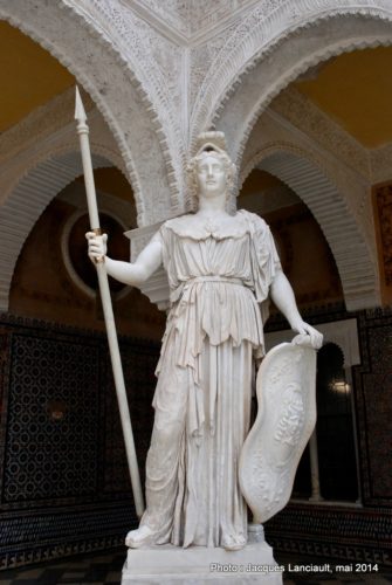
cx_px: 196
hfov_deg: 40.1
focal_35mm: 33
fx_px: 537
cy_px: 292
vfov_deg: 57.2
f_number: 10
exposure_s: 1/400
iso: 1000
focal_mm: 22
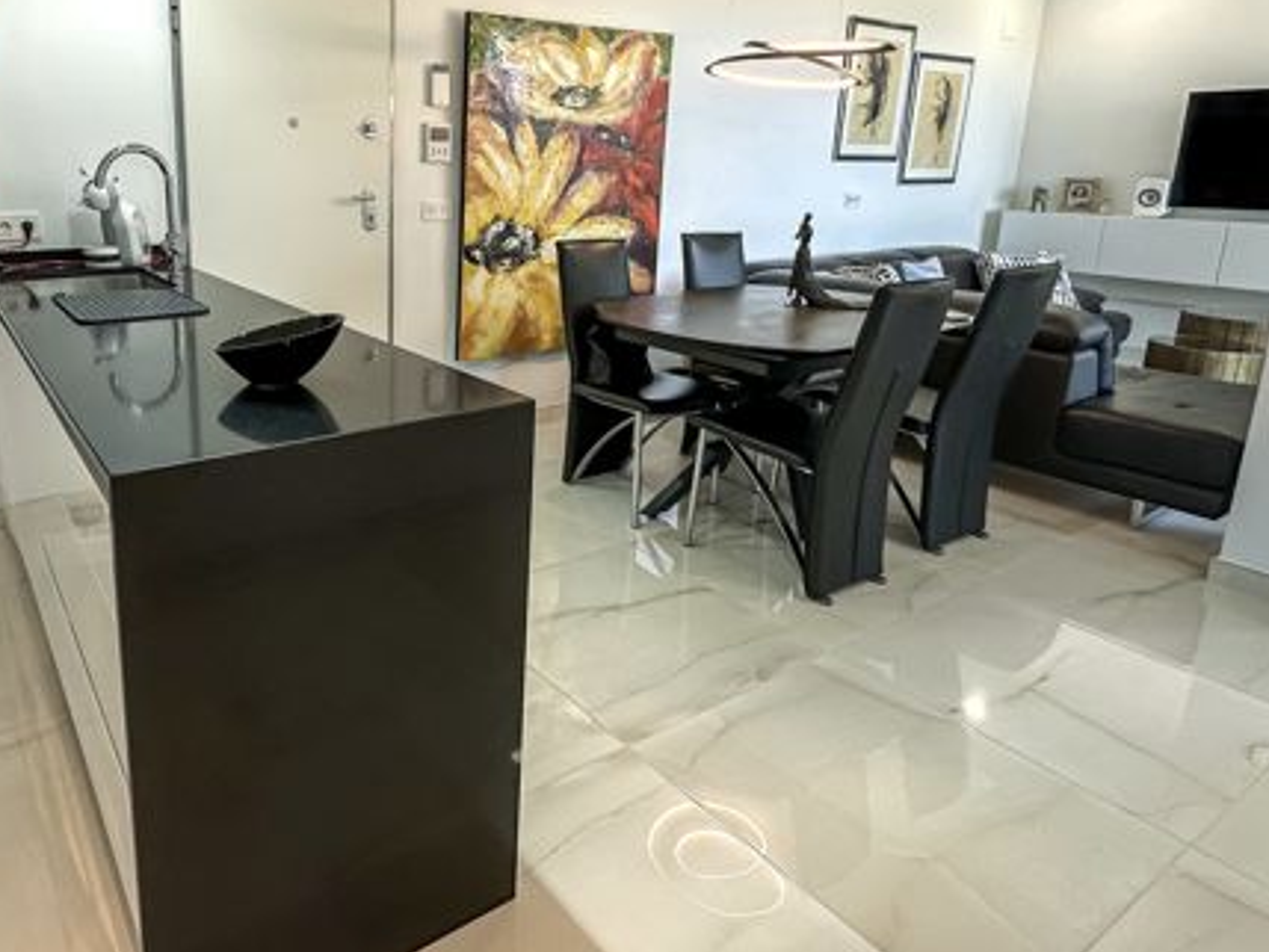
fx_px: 843
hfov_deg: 71.1
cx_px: 395
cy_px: 337
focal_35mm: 23
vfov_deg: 57.9
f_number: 2.2
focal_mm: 2.22
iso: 125
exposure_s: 1/100
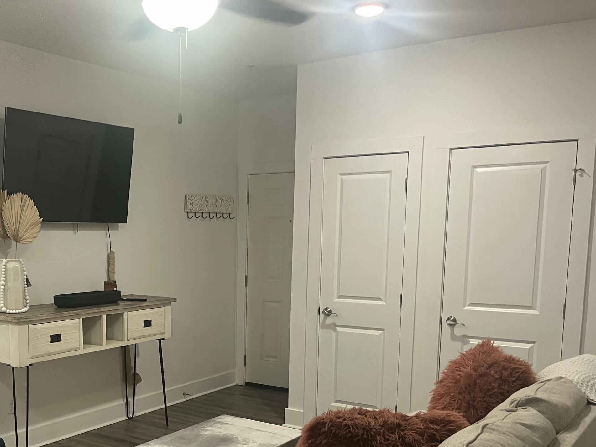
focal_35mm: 41
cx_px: 154
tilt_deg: -8.4
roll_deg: +0.1
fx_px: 706
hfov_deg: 44.4
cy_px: 325
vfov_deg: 34.5
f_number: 1.6
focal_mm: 5.1
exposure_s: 1/60
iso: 200
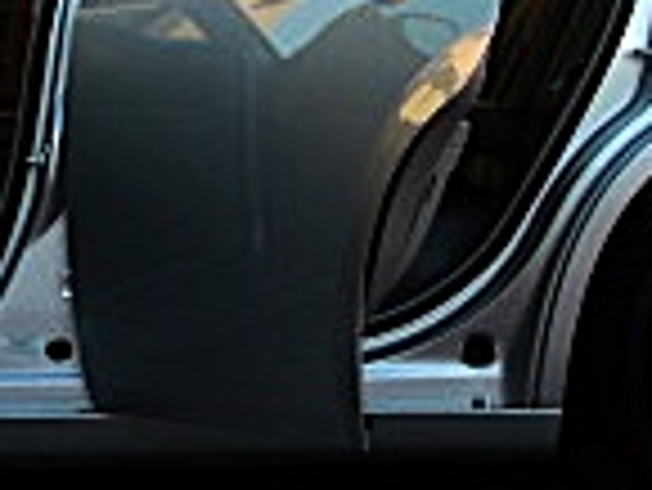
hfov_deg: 12.2
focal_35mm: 159
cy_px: 202
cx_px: -27
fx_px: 2997
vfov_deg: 9.3
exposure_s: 1/125
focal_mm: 6.3
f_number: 2.8
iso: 50
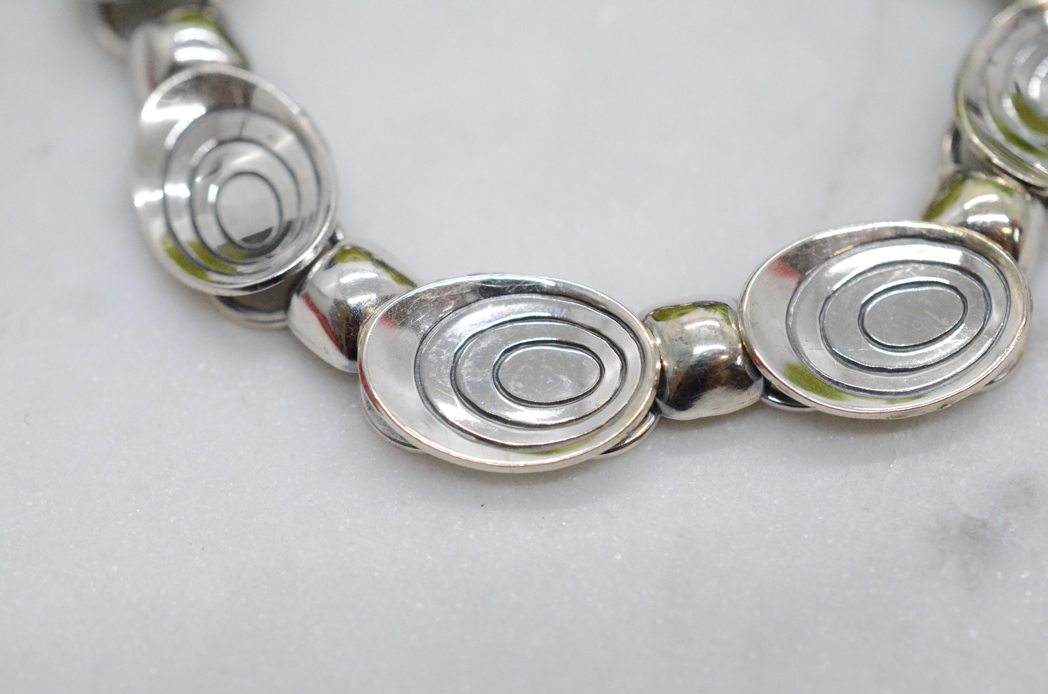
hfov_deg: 33.5
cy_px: 347
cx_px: 524
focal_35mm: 60
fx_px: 1743
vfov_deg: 22.5
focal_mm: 40
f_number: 6.3
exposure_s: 1/3200
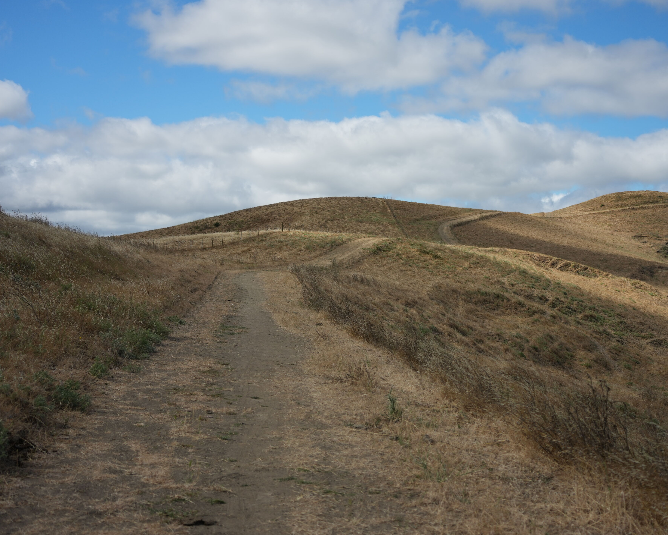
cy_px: 269
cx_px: 355
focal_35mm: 57
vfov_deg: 26.7
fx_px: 1127
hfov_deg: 33.0
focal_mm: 50
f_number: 4.5
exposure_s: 1/2500
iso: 250
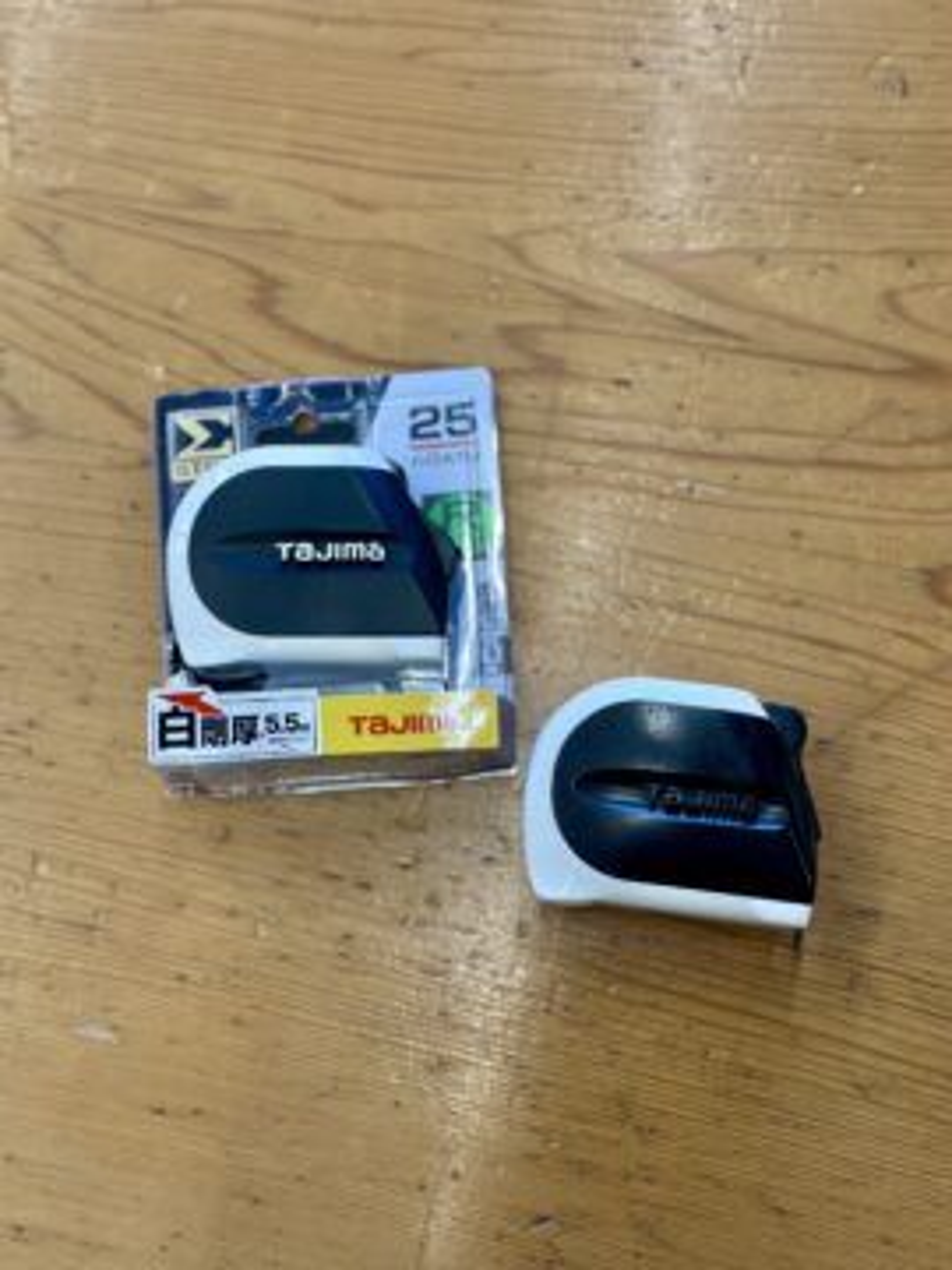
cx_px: 476
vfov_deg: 39.7
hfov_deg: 30.3
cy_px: 635
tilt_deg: -82.0
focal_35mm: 48
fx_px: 1760
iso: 80
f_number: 1.78
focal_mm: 6.86
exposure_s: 1/141
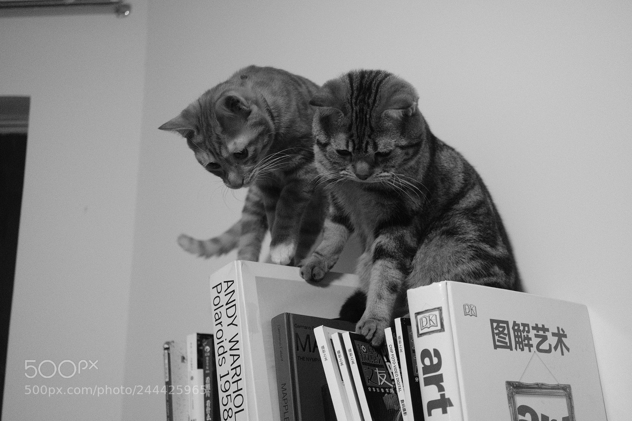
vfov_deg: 32.6
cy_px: 210
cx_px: 316
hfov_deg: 47.4
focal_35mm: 41
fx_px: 720
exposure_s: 1/125
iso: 5000
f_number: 2.8
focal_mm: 27
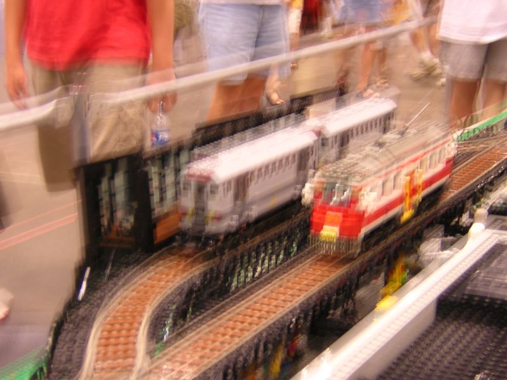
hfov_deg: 27.8
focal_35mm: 70
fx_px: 1025
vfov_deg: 21.0
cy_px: 190
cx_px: 254
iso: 100
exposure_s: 1/3.7
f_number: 3.6
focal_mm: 9.1
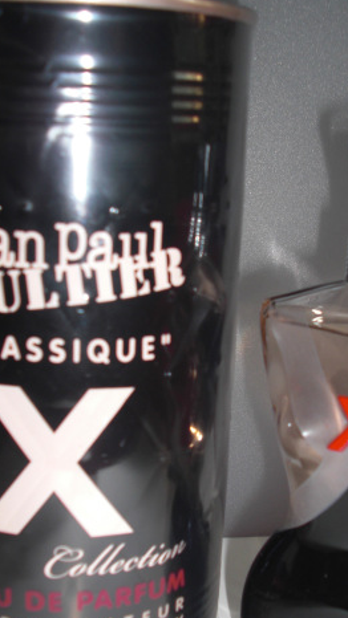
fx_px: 903
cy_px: 360
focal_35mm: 55
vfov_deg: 37.8
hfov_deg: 21.8
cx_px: 199
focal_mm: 6.3
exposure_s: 1/60
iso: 50
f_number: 2.8
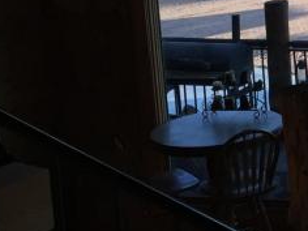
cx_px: 612
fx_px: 1121
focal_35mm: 126
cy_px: -74
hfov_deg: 13.5
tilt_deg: -8.0
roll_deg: +0.2
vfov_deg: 11.4
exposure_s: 1/120
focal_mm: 4.15
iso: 40
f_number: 2.2
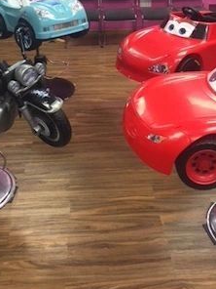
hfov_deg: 30.9
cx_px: 105
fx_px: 391
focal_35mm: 47
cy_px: 58
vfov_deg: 38.9
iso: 80
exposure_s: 1/30
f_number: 2.2
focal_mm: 4.15
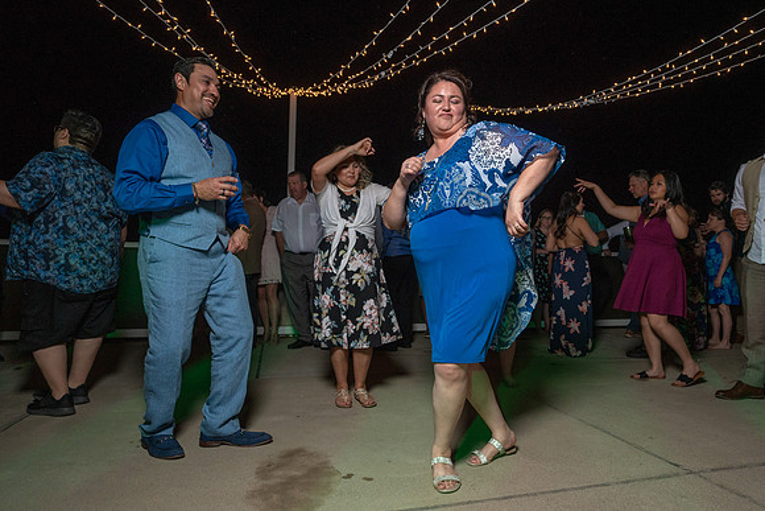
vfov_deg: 53.0
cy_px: 258
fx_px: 512
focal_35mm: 24
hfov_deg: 73.4
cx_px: 419
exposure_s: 1/200
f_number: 5.6
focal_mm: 21
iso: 2000
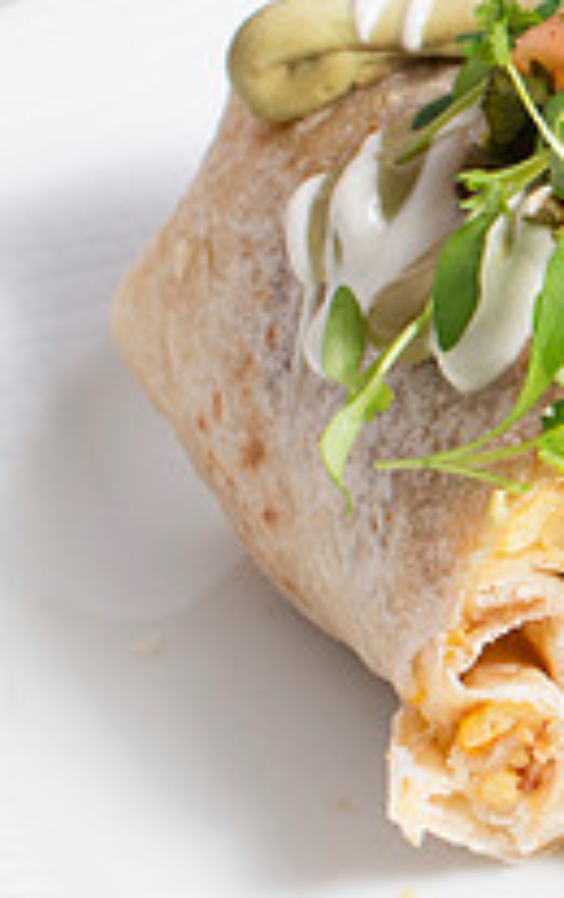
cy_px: 620
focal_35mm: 199
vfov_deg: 10.5
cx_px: 1246
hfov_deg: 6.4
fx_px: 4877
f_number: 11
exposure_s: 1/250
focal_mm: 50
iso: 200
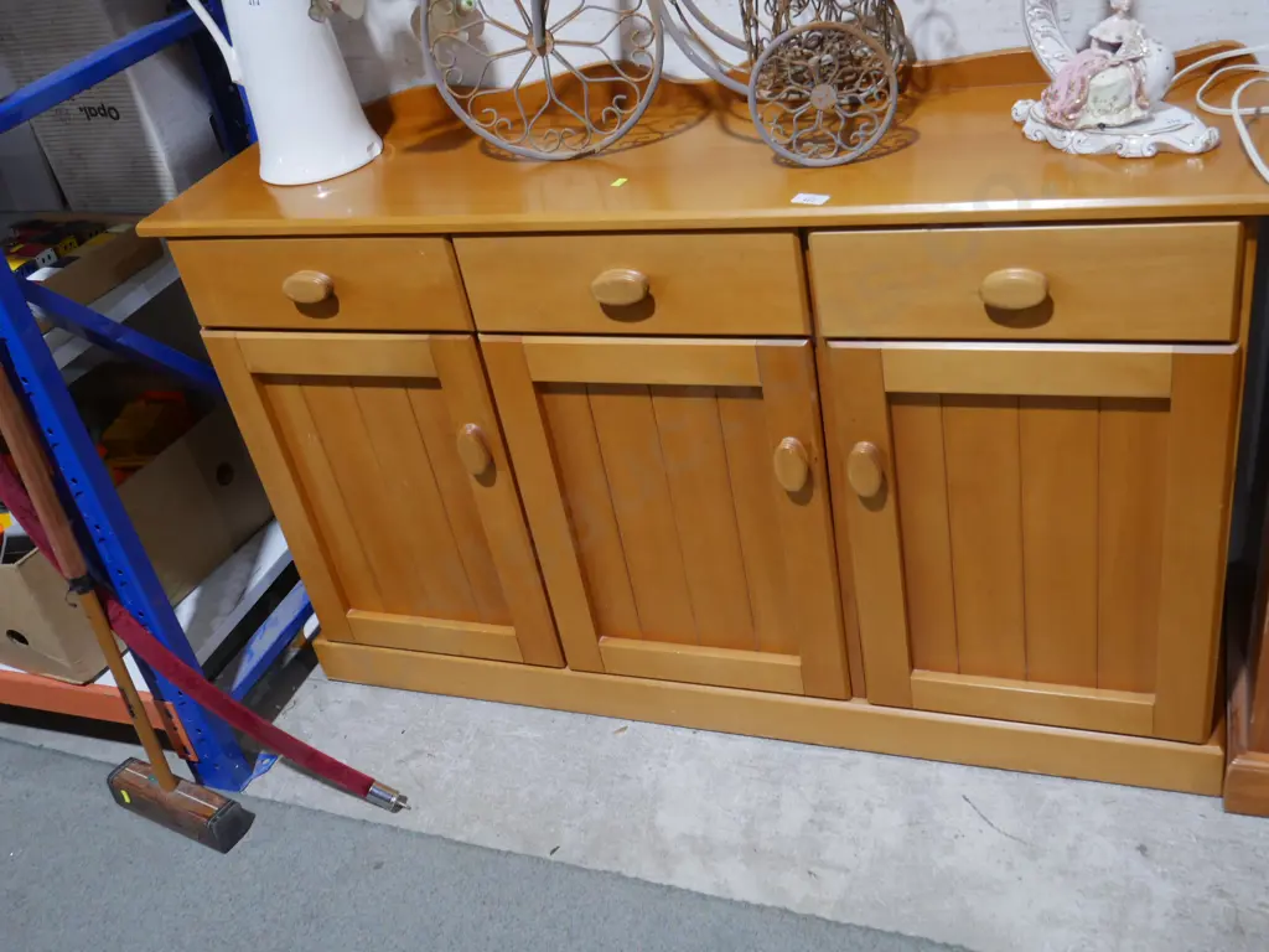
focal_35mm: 36
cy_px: 476
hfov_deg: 51.4
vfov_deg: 39.7
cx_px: 634
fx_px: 1320
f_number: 4
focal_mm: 18
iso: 500
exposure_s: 1/60
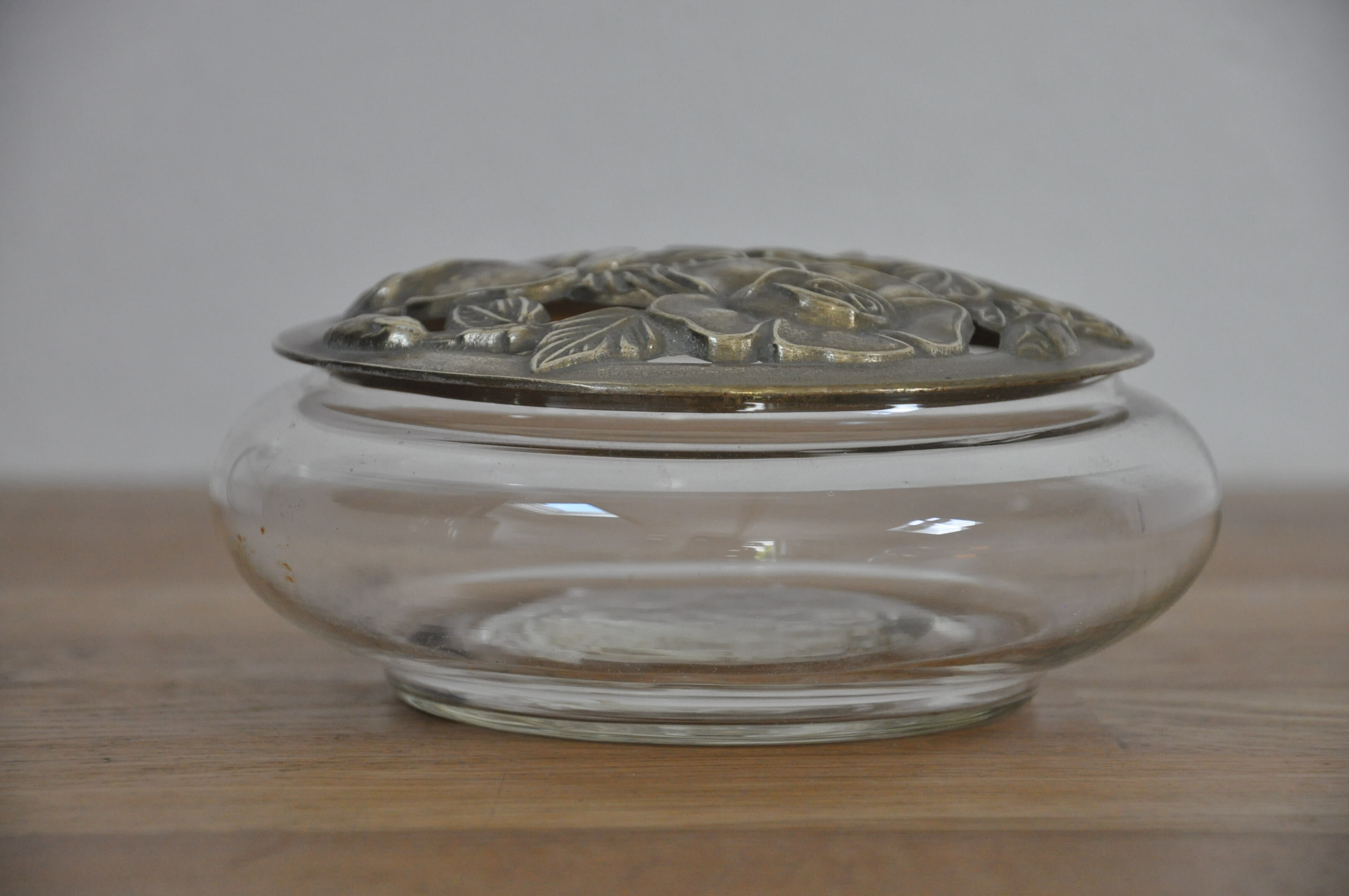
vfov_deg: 8.7
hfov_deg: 13.1
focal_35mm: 158
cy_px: 448
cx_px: 674
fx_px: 5895
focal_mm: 105
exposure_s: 1/125
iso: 1250
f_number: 5.6
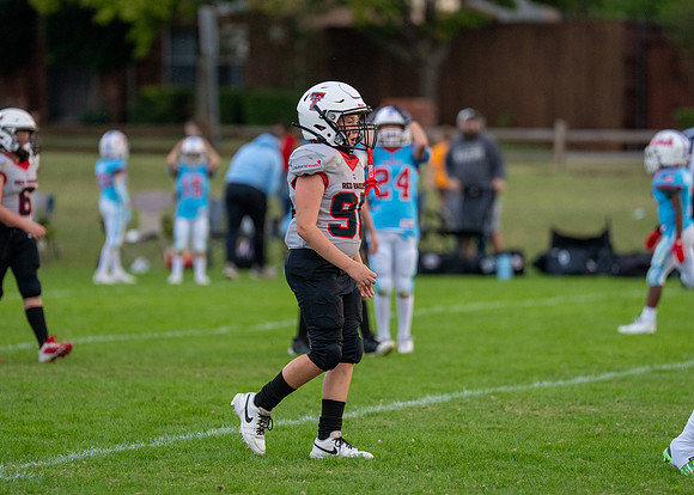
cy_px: 236
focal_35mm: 278
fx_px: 5477
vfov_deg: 5.2
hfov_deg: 7.3
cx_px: 358
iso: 1000
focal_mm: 200
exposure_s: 1/1250
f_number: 2.8
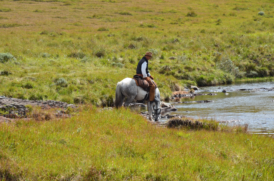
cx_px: 135
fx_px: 1219
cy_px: 91
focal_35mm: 161
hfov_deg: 12.8
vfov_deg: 8.5
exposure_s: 1/125
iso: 125
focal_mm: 105
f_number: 11
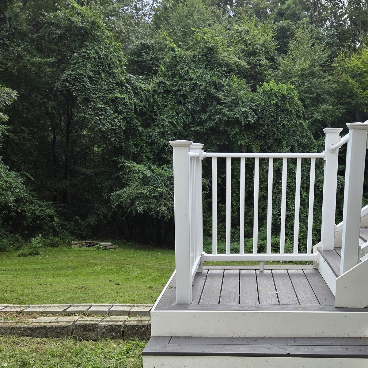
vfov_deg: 42.2
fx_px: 469
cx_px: 262
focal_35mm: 39
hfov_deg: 41.9
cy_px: 251
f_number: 1.8
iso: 80
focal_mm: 5.4
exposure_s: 1/1476
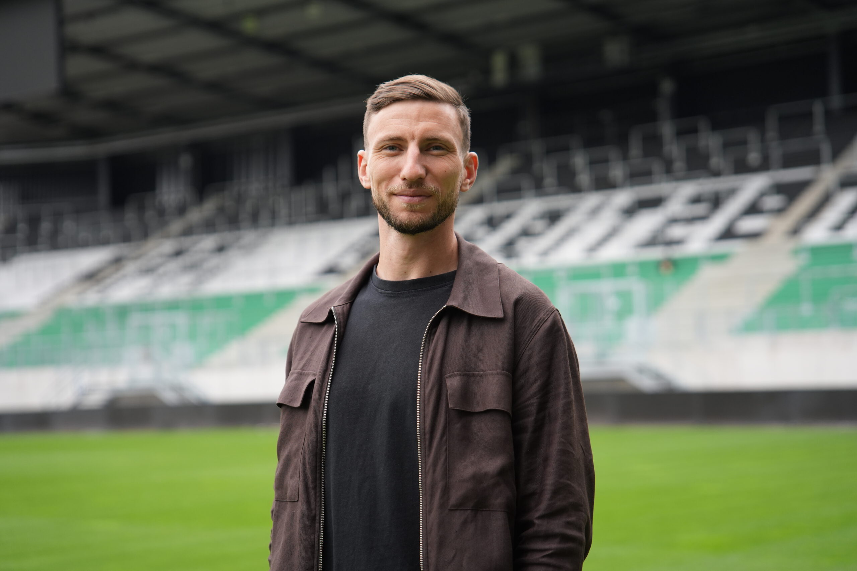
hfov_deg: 28.8
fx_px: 1666
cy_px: 286
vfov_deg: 19.5
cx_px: 428
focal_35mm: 70
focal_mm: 70
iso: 640
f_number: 2.8
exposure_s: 1/1000
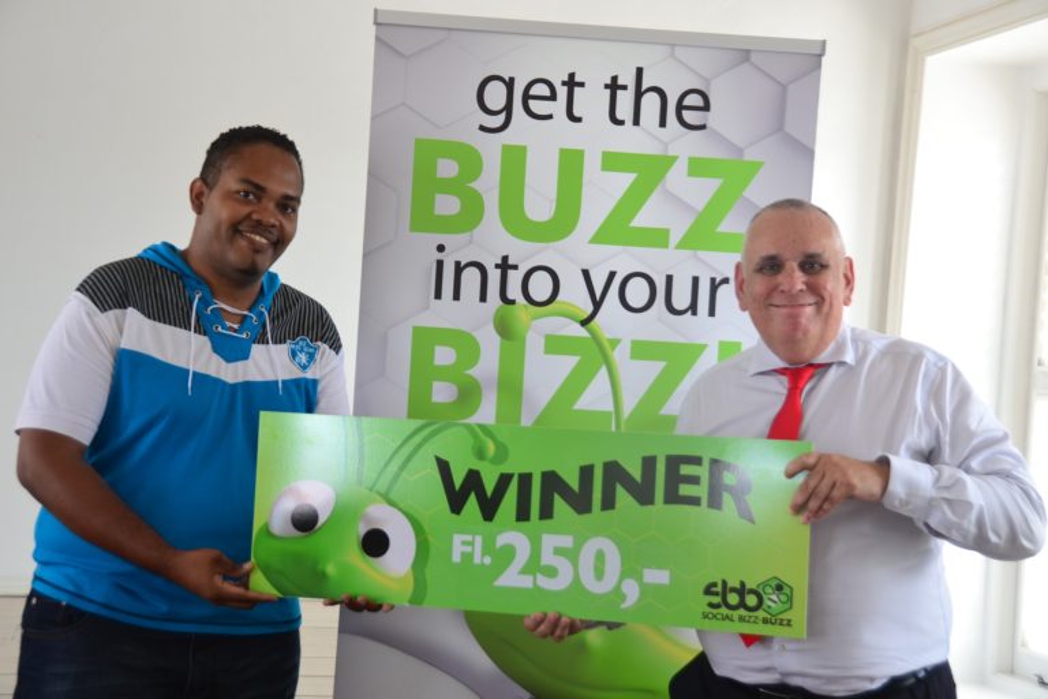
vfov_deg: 22.6
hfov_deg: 33.4
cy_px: 350
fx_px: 1747
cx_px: 524
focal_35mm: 60
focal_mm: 40
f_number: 4.5
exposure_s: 1/20
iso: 200
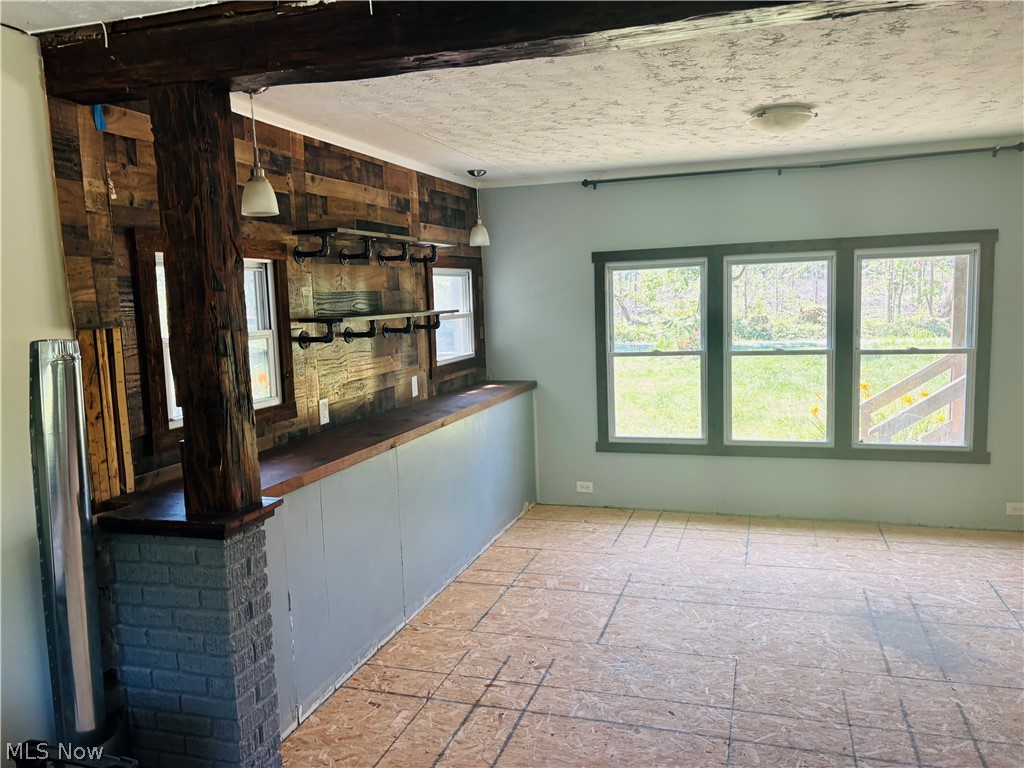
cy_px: 384
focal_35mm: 26
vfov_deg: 53.1
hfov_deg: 67.3
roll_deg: +2.8
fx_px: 769
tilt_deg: -6.0
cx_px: 512
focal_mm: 5.96
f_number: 1.6
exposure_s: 1/121
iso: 80
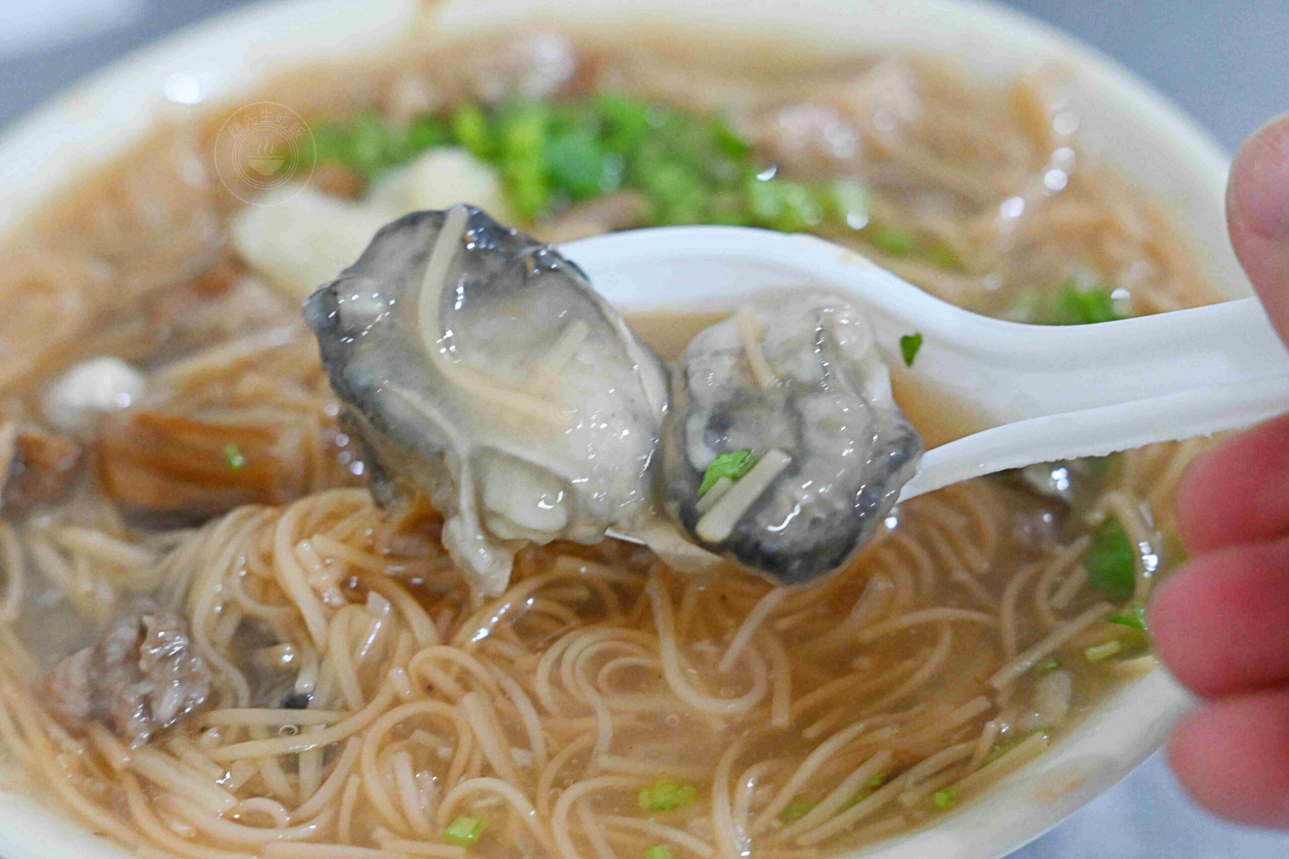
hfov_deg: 27.0
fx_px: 2685
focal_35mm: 75
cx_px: 644
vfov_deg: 18.2
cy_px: 430
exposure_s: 1/200
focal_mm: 50
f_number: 3.5
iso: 4500
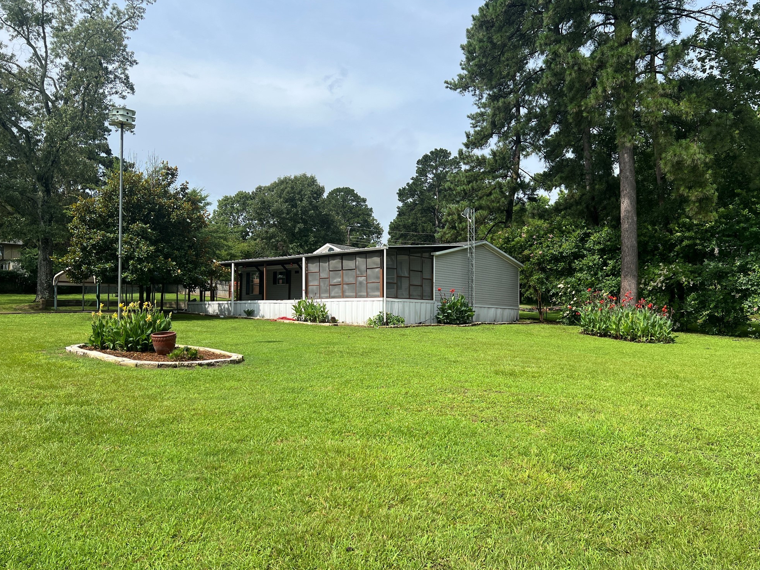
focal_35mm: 27
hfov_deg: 65.3
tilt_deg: +3.4
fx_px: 593
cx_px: 390
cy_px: 287
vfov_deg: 51.4
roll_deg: -0.5
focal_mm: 5.7
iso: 50
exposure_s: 1/4630
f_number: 1.5
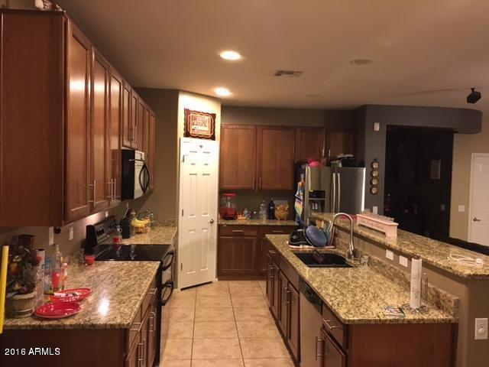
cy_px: 184
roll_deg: -1.5
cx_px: 244
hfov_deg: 61.7
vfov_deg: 48.2
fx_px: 410
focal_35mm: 29
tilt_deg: -0.5
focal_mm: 4.15
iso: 250
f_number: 2.2
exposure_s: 1/15
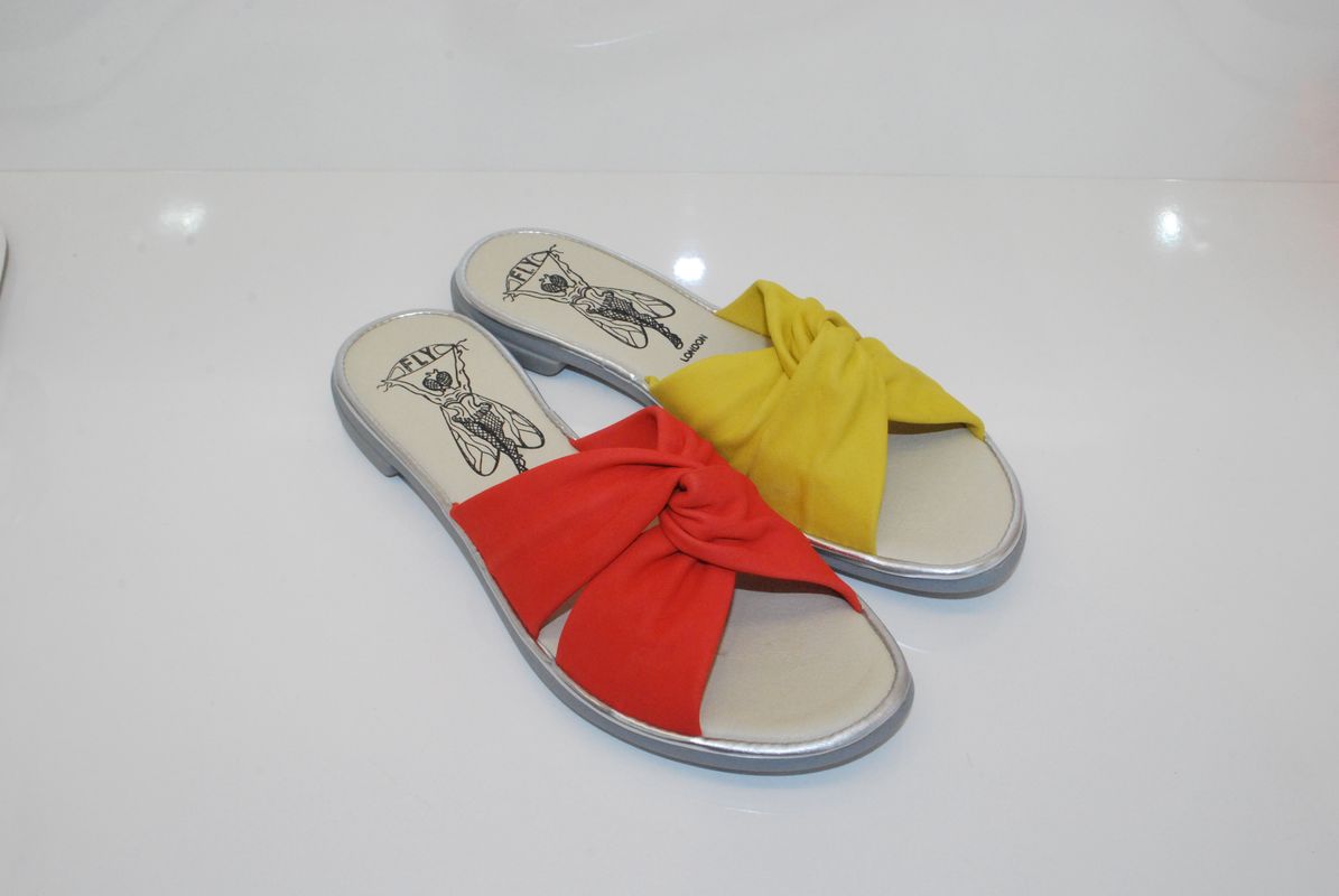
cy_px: 448
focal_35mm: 36
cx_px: 670
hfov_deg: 53.1
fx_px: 1341
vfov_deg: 37.0
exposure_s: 1/200
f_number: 13
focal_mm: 24
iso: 1600
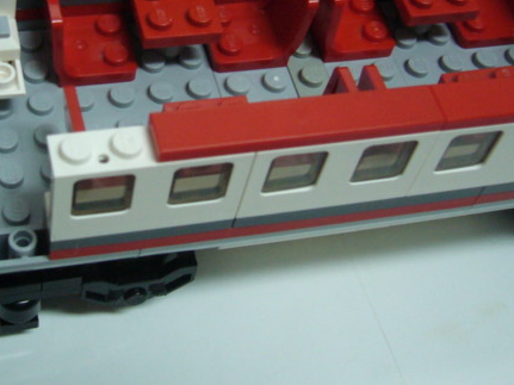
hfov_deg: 29.3
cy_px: 70
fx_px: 965
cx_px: 119
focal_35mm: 65
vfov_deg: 22.2
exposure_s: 1/15
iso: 200
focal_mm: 5.8
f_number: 2.8
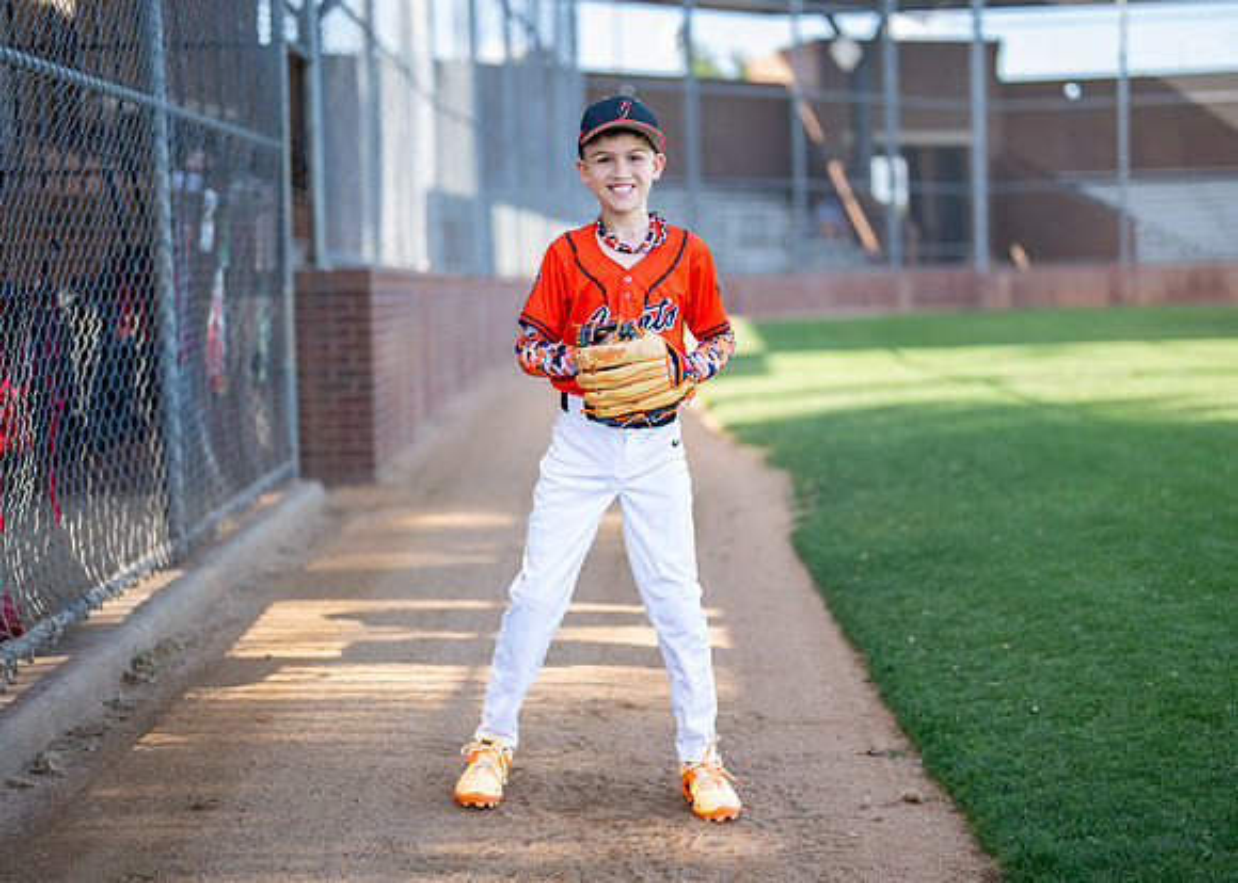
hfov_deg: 34.9
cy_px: 438
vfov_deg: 25.3
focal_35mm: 56
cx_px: 634
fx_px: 1972
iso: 125
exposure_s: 1/1250
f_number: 1.2
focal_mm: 50
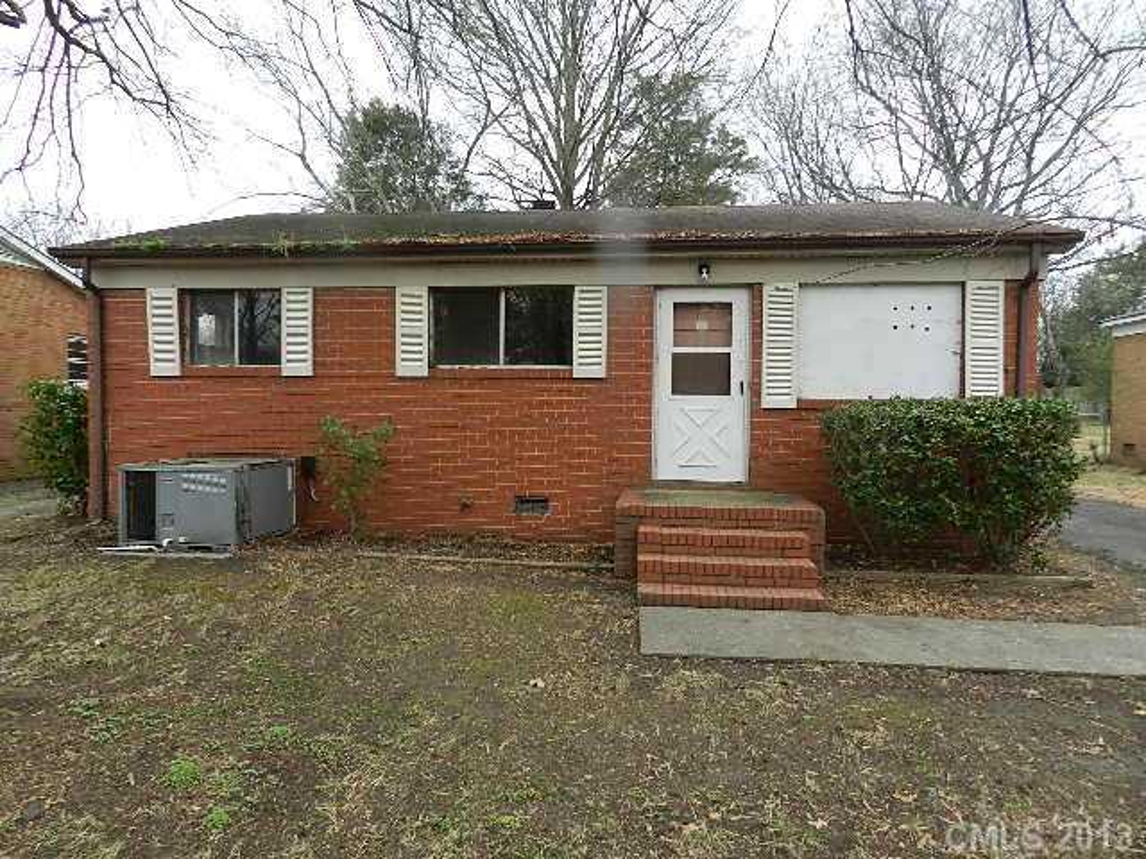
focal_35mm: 23
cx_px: 573
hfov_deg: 73.9
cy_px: 430
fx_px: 761
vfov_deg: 58.9
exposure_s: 1/125
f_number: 3.4
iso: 160
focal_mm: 4
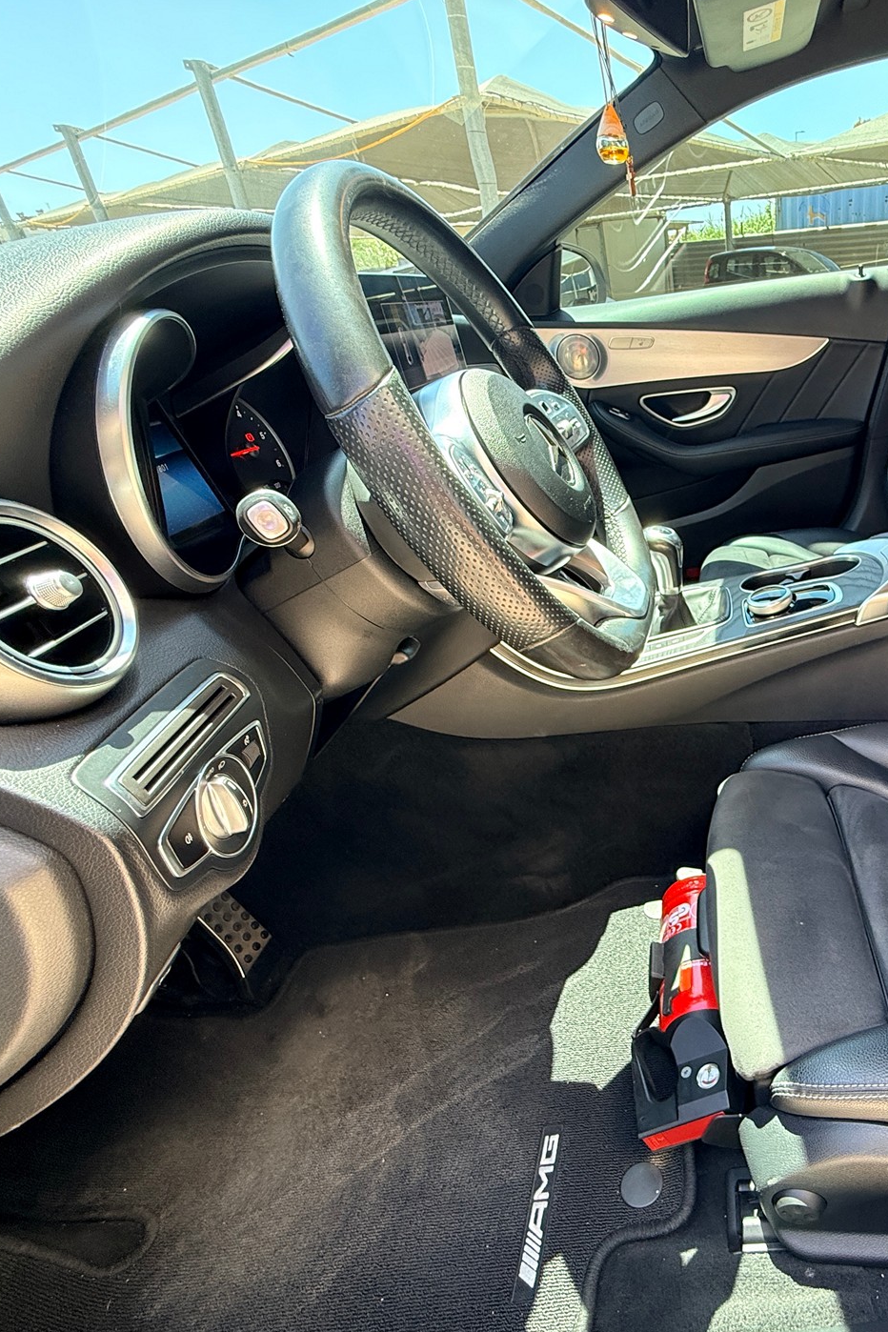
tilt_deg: -27.6
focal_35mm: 20
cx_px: 748
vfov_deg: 84.0
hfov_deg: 56.0
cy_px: 682
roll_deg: +3.0
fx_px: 740
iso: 200
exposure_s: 1/99
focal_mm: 2.22
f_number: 2.2
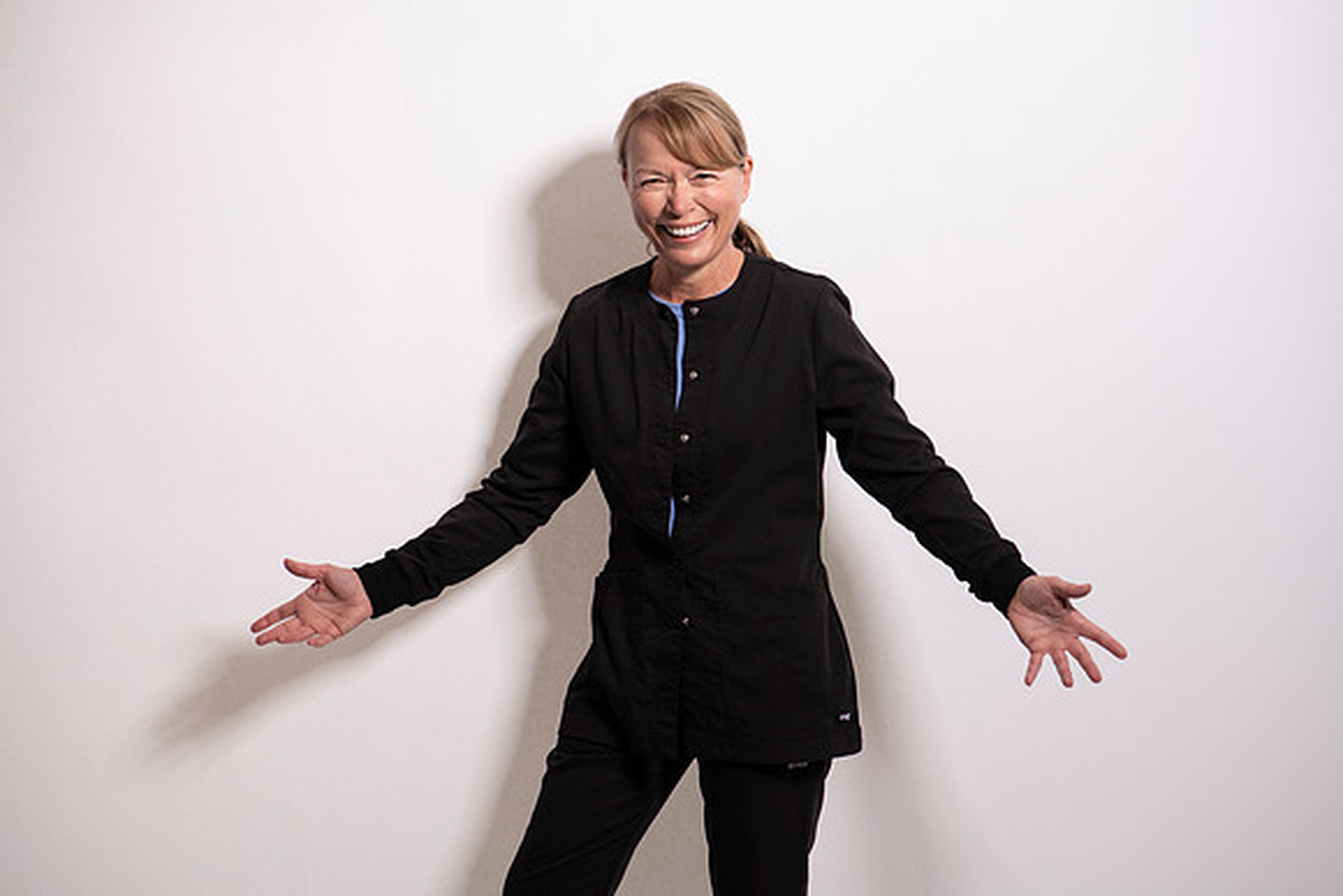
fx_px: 3918
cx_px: 672
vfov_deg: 13.0
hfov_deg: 19.5
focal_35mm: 105
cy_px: 448
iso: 64
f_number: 6.3
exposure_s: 1/160
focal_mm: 105
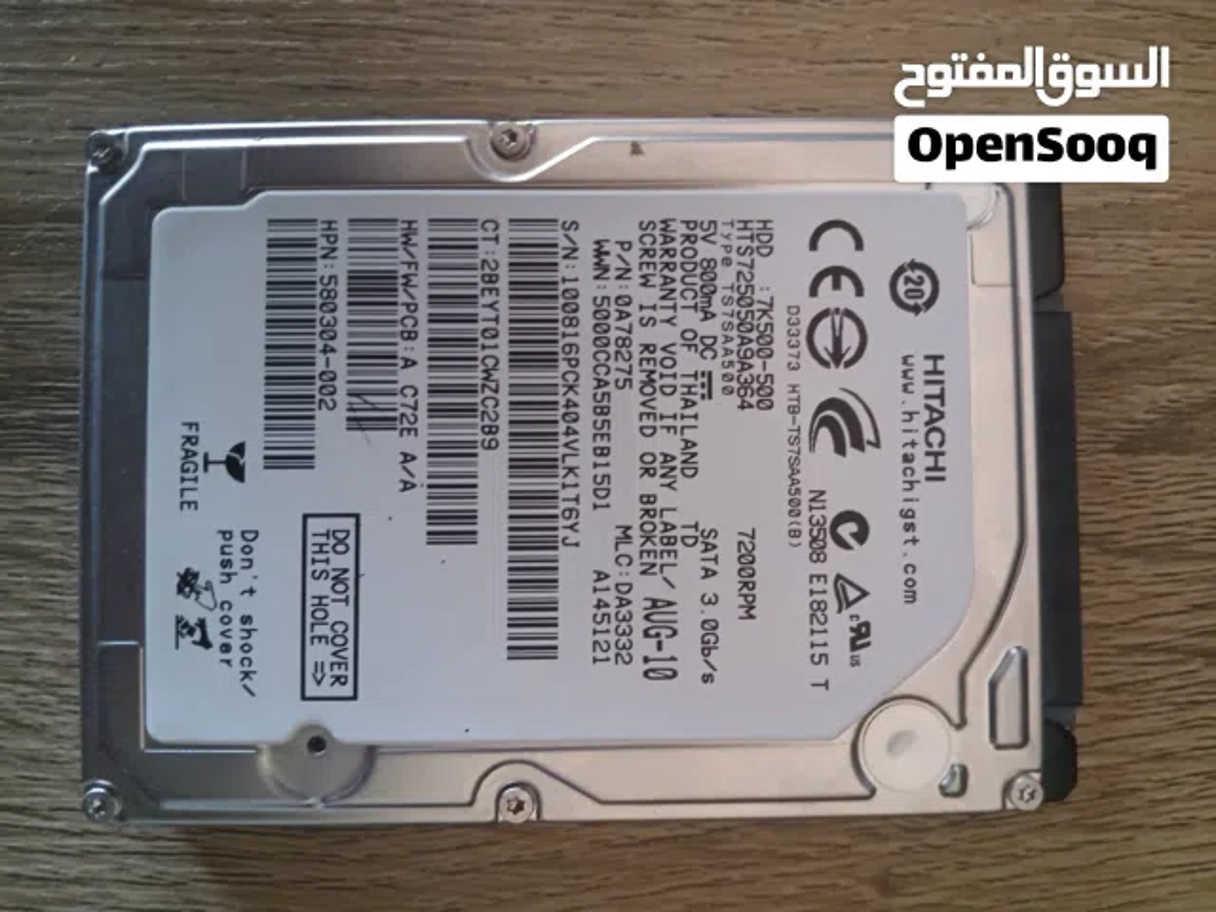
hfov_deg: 67.3
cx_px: 608
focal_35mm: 26
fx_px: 913
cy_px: 456
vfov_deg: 53.1
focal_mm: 3.98
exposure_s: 1/20
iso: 800
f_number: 1.8
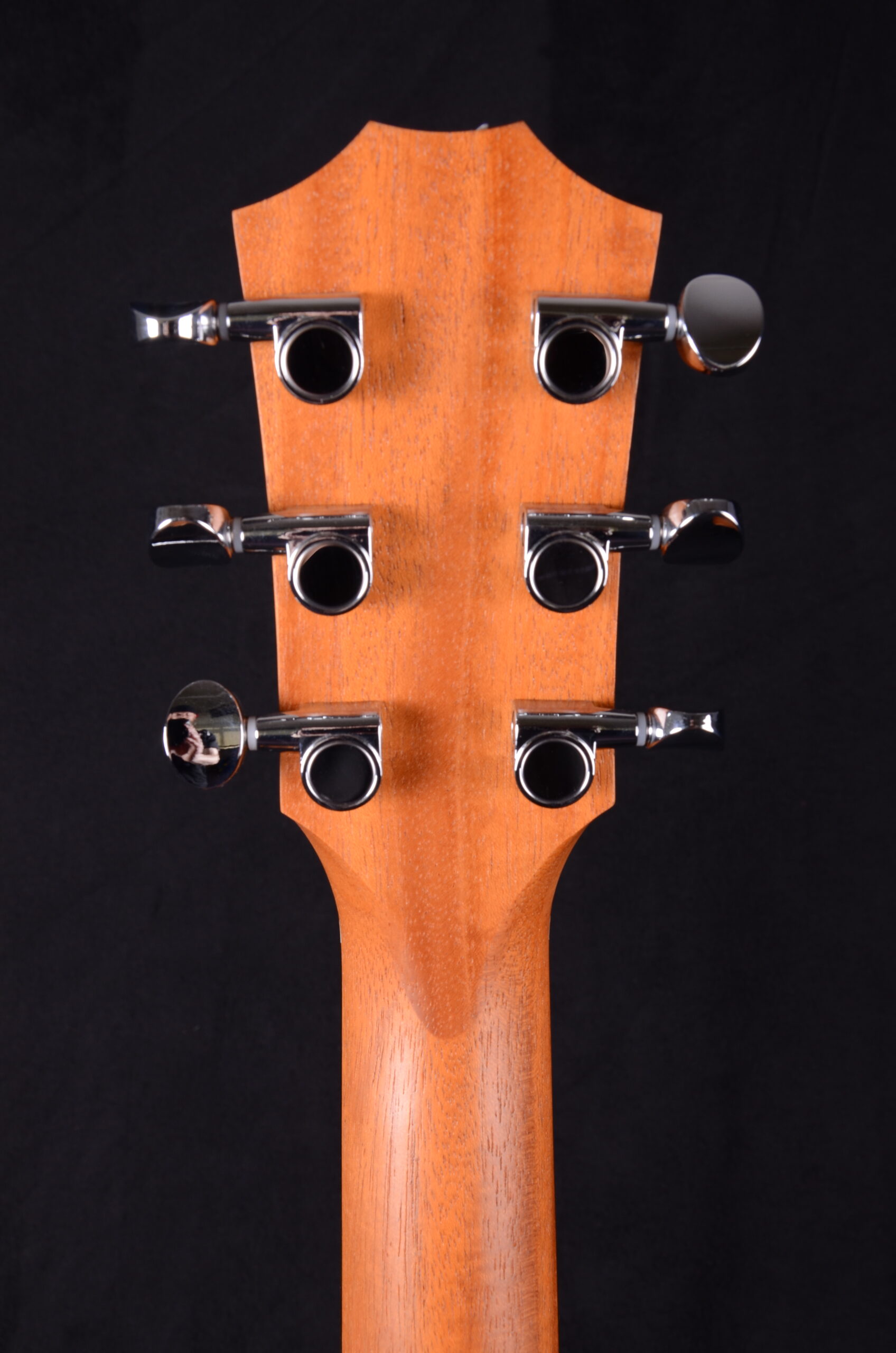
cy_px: 676
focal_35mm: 42
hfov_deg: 31.8
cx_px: 448
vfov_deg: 46.5
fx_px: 1575
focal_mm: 28
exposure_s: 1/200
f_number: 13
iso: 200
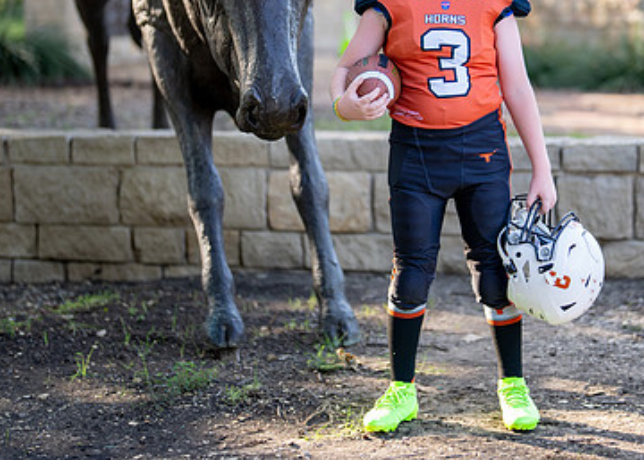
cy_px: 107
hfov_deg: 20.7
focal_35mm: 96
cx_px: 448
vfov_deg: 14.8
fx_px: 1756
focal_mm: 50
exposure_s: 1/1250
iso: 200
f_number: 1.2
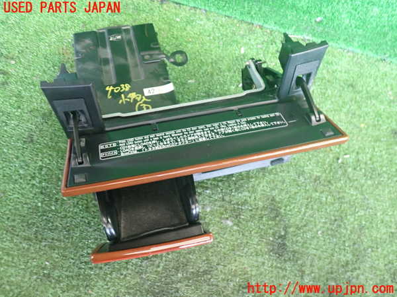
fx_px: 344
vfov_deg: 46.8
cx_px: 198
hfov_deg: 60.0
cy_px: 148
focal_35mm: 30
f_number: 2.3
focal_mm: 5.4
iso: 500
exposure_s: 1/30
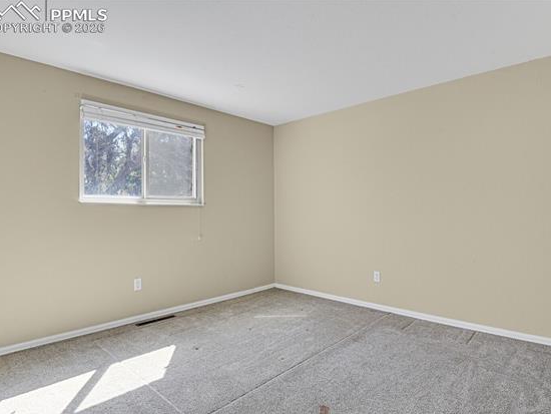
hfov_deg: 84.4
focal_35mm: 19
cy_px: 212
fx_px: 303
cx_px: 303
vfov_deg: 68.7
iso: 250
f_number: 8
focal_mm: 17
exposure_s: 1
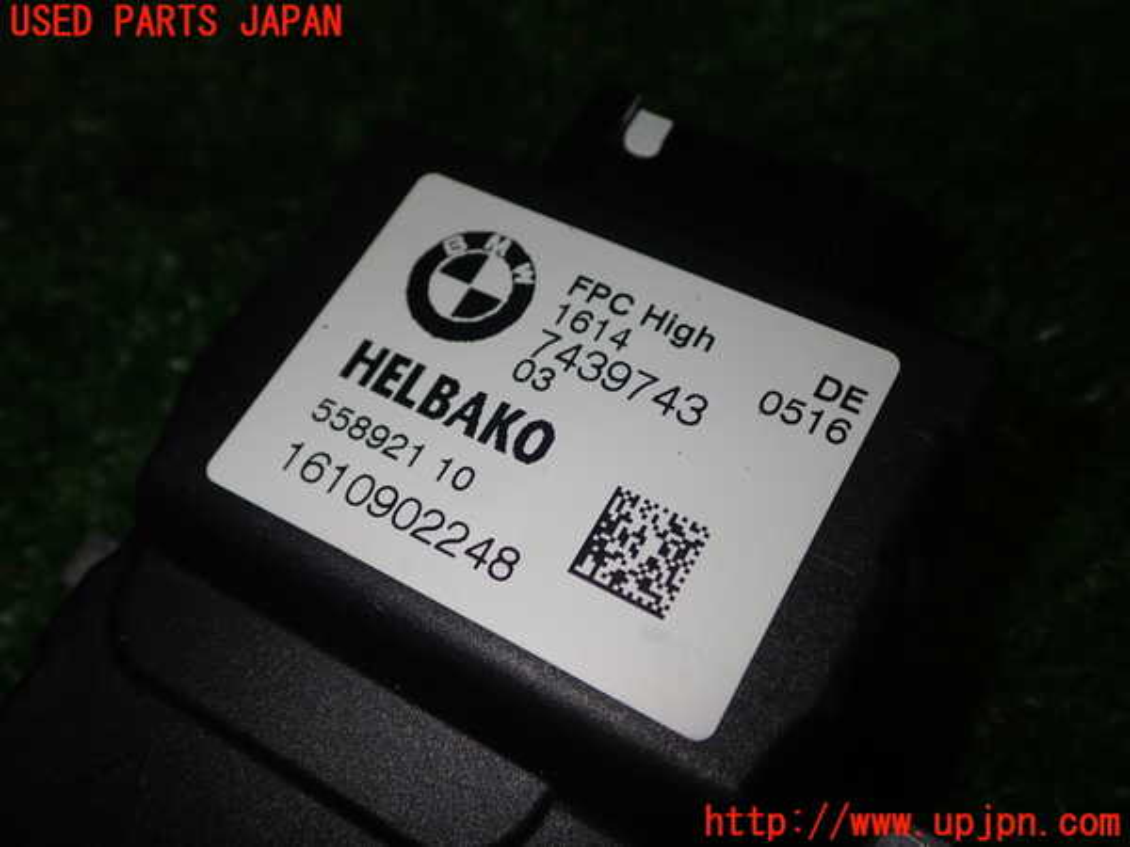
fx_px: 1175
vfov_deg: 39.7
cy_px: 424
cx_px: 565
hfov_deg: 51.4
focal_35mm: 36
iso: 200
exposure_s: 1/40
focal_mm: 6.37
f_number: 7.1
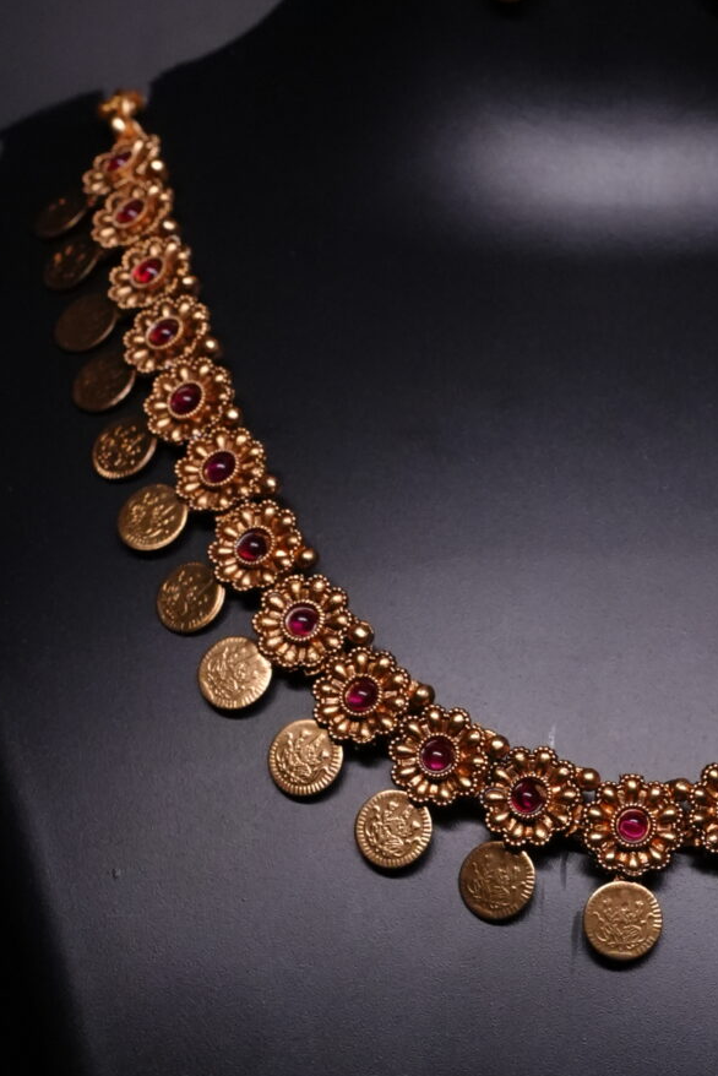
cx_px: 673
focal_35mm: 102
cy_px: 526
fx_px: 3049
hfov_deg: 13.3
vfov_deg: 20.0
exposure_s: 1/125
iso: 4000
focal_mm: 35
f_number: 10
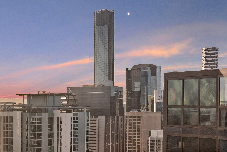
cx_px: 114
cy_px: 76
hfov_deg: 28.8
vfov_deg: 19.5
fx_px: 442
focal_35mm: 70
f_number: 2.8
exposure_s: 1/200
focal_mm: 70
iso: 250
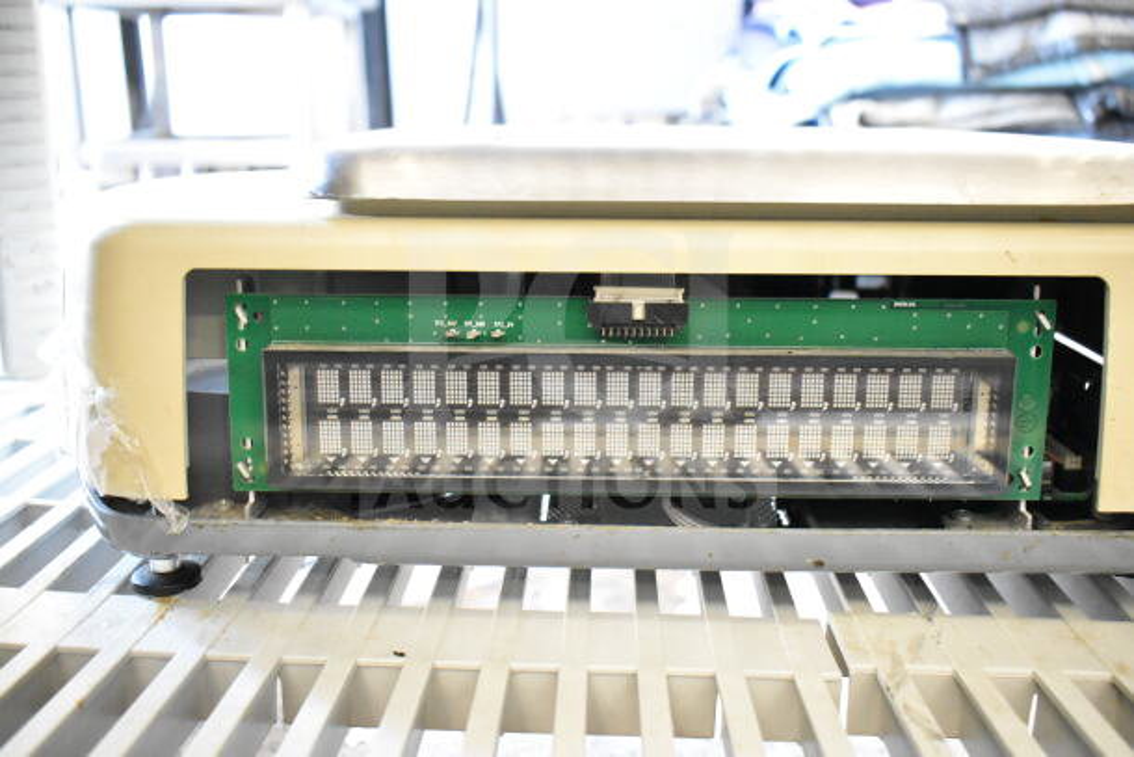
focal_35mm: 33
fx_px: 1040
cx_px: 567
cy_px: 378
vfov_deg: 40.0
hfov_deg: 57.2
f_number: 3.8
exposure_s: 1/40
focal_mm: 22
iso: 8000
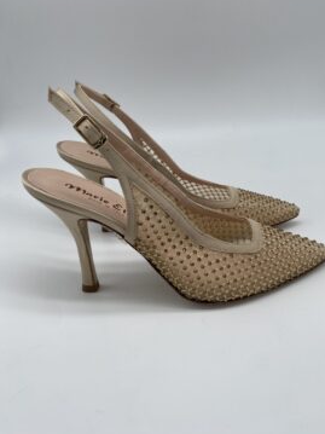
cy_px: 209
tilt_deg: -21.9
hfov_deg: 48.1
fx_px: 363
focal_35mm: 29
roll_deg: +0.7
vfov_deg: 61.7
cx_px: 180
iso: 32
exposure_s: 1/1082
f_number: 1.8
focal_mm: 4.25
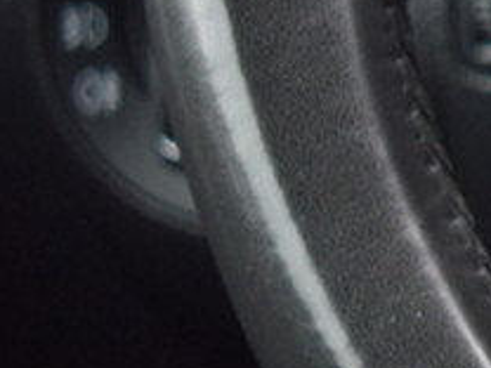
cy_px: 29
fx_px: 6610
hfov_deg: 4.1
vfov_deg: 3.2
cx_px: 1570
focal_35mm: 466
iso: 640
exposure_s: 1/60
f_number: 5.3
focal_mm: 48
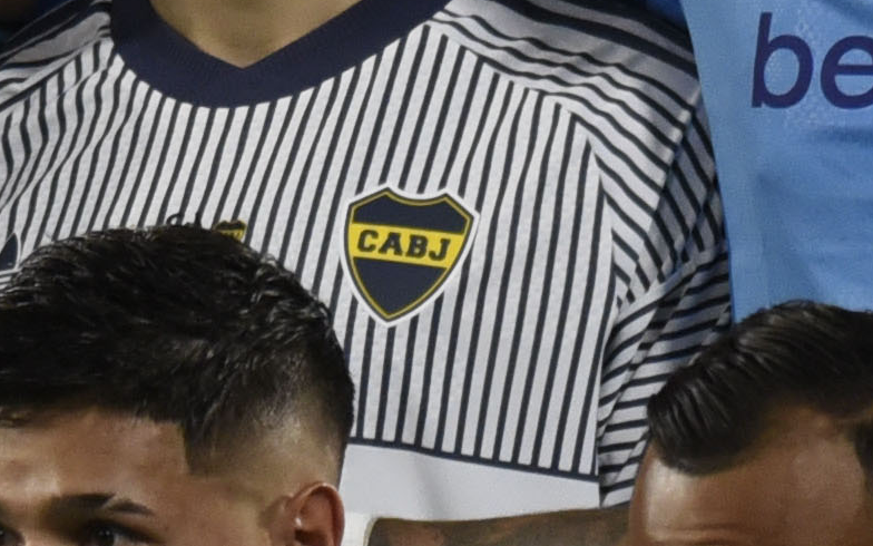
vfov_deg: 0.6
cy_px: 946
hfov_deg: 0.9
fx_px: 55840
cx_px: 488
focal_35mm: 2347
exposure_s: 1/1000
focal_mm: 300
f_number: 4
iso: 2000
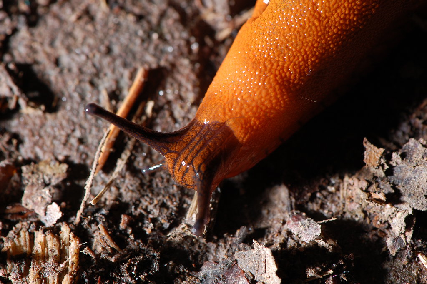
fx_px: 1511
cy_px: 142
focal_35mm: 128
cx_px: 214
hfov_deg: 16.1
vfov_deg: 10.7
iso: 200
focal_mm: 85
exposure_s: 1/200
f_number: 11
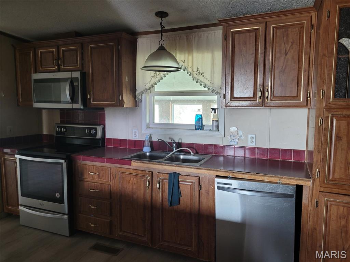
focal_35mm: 26
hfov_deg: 67.3
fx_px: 263
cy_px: 131
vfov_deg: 53.1
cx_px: 175
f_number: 1.8
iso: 250
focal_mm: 5.4
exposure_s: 1/40
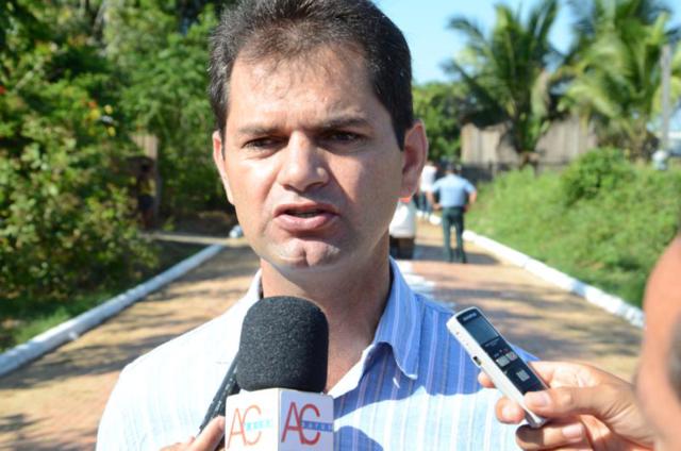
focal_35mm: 60
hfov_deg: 33.5
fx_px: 1133
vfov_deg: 22.5
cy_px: 226
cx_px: 340
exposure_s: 1/250
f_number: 7.1
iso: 200
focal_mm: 40
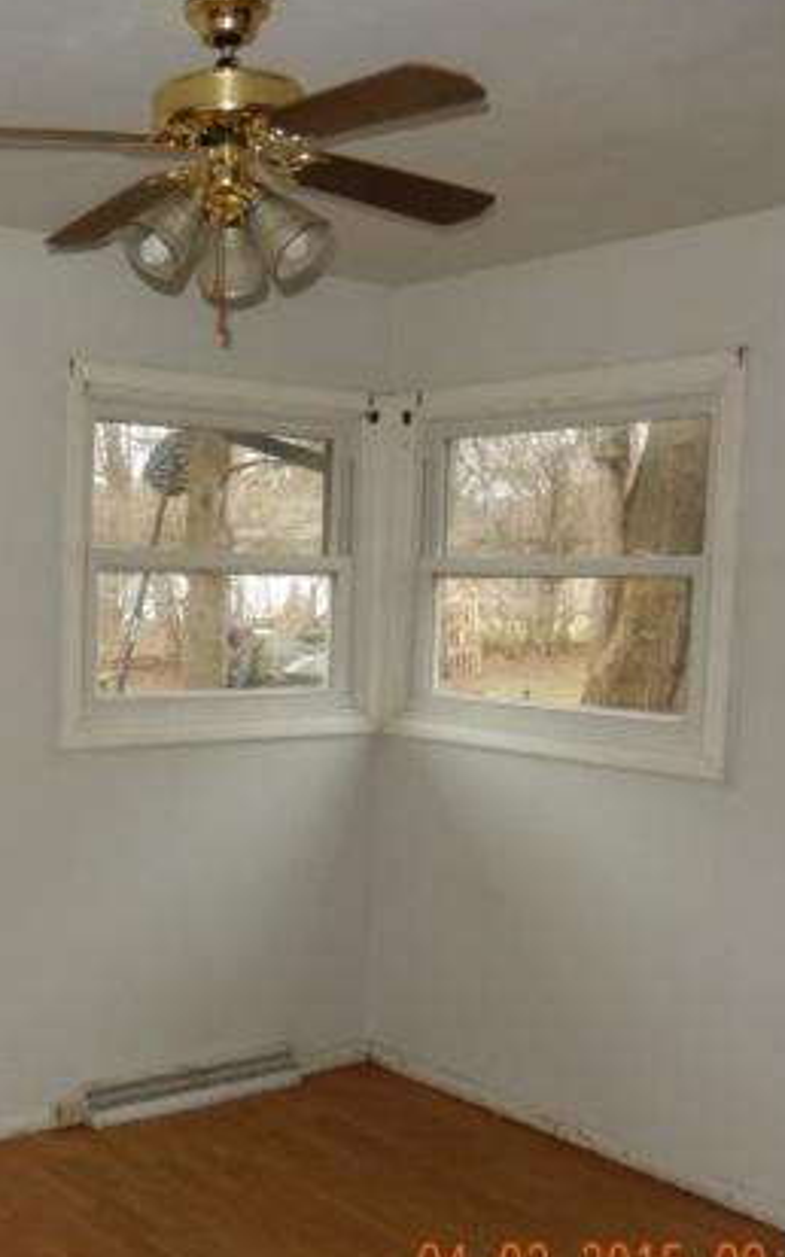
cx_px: 41
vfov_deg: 48.2
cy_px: 688
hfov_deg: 29.6
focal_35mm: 41
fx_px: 1404
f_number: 3.4
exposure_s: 1/30
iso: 200
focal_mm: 4.5
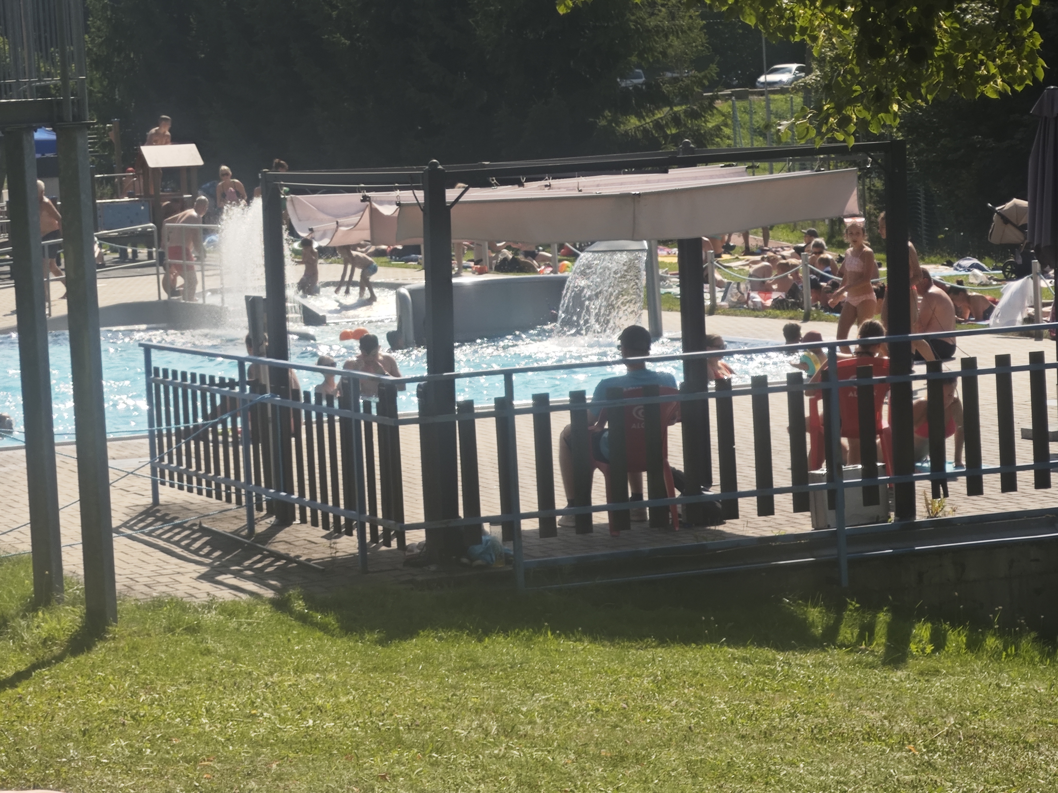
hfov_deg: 16.4
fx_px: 3668
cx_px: 529
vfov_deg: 12.3
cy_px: 396
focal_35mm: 120
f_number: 2
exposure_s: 1/577
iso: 50
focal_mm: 9
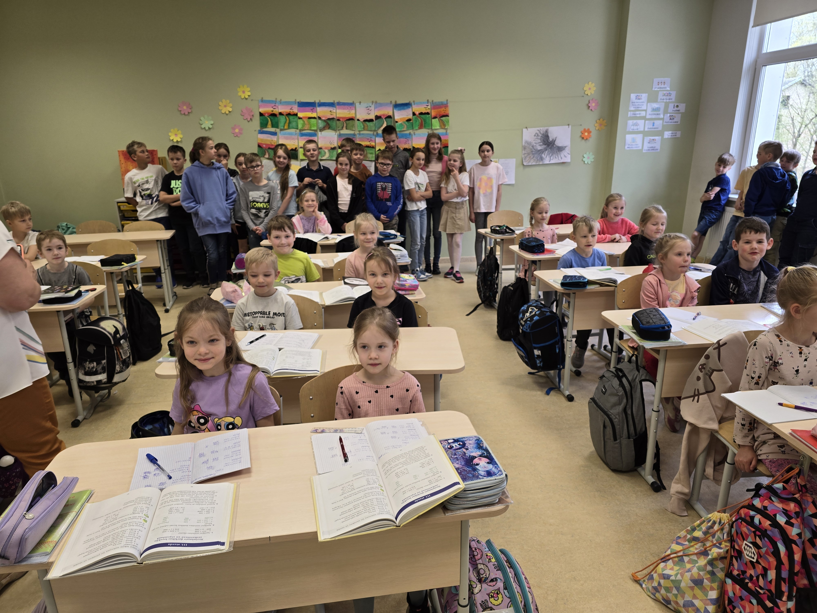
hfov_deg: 73.9
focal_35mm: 23
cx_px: 408
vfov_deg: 58.9
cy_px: 306
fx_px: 543
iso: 80
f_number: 1.7
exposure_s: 1/100
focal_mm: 6.3
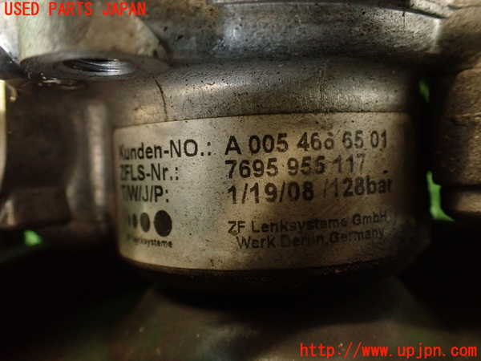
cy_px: 180
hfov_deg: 56.8
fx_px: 445
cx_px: 240
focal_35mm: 32
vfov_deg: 44.2
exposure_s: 1/30
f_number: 2.4
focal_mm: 5.79
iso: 800
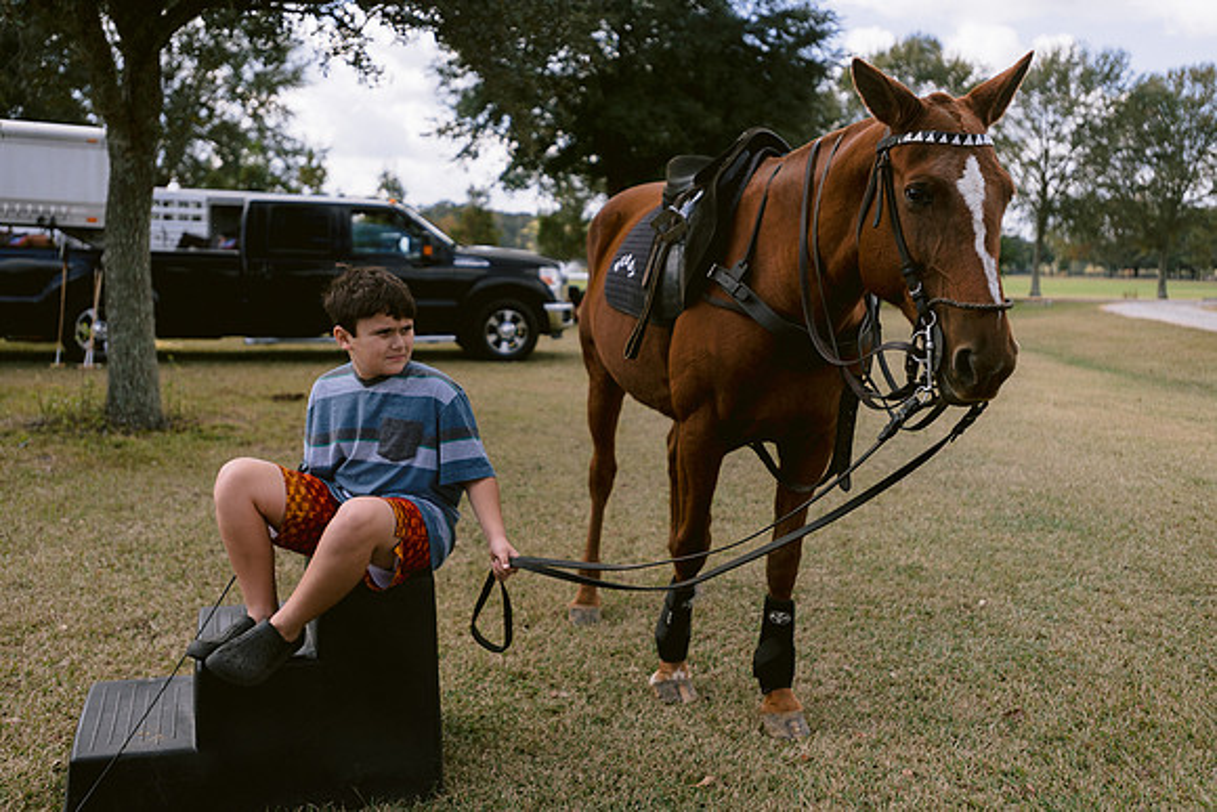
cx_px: 608
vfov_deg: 37.9
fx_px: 1183
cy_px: 406
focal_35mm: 35
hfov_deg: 54.4
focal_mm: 35
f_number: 2.8
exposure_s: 1/2500
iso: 200
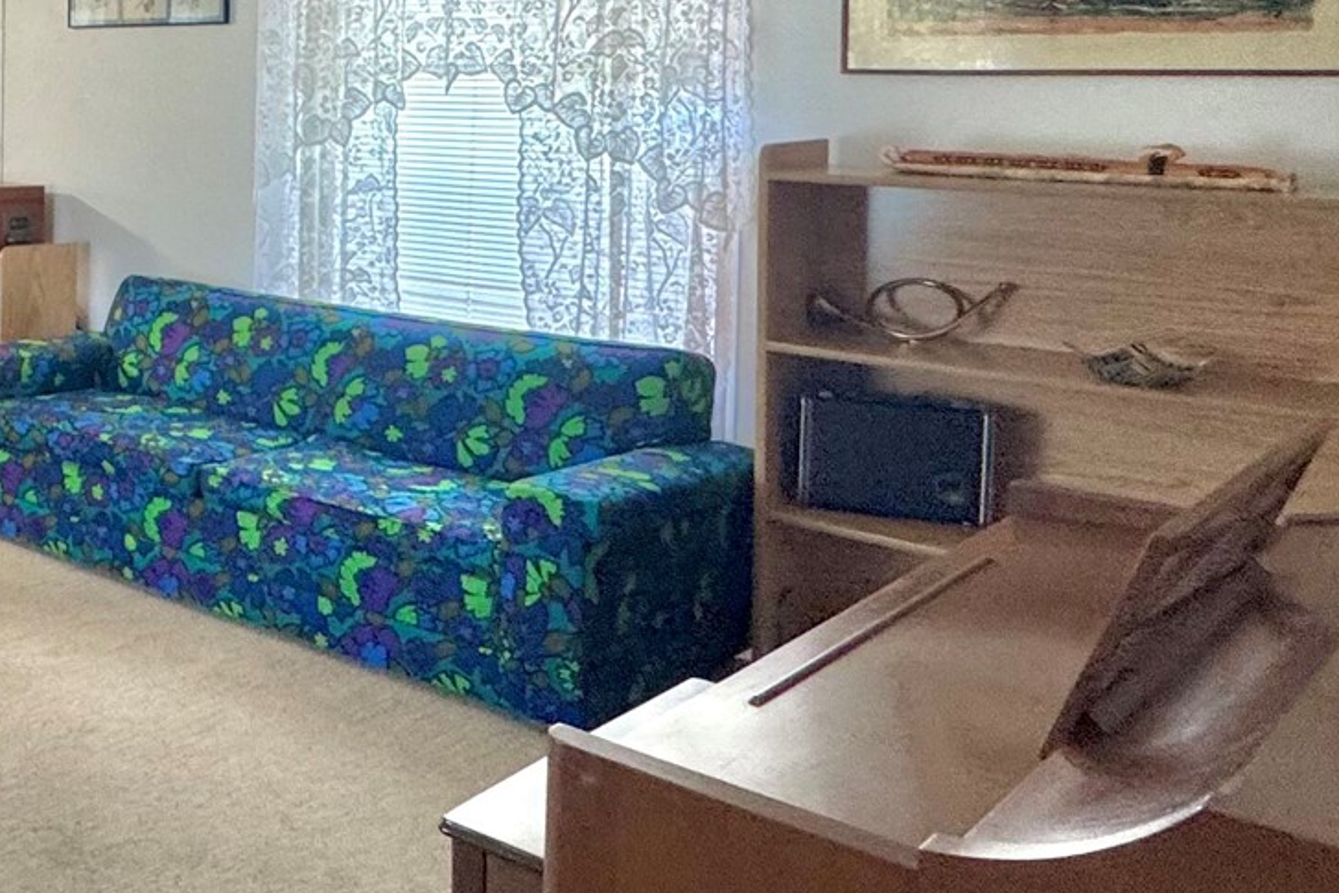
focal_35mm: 41
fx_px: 1525
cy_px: 98
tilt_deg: -1.3
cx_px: -297
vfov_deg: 31.2
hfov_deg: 36.0
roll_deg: -0.6
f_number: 2.2
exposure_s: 1/60
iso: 160
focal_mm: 2.22
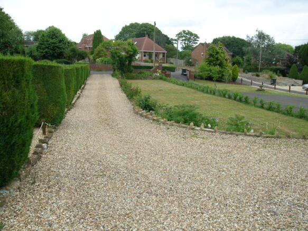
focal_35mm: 28
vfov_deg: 49.7
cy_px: 116
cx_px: 154
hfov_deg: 63.5
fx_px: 249
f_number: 5
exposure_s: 1/123
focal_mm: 5.8
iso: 50
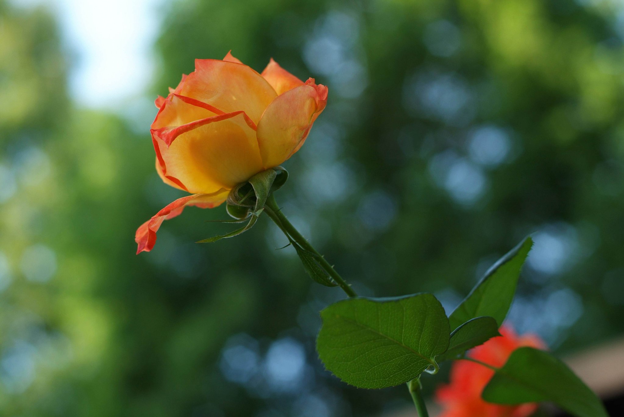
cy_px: 208
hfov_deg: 27.0
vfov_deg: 18.2
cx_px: 312
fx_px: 1301
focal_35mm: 75
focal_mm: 50
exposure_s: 1/250
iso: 200
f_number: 3.3
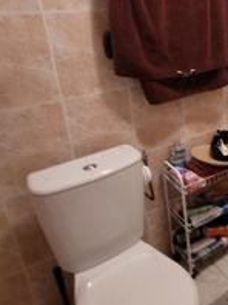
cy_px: 97
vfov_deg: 51.5
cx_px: 278
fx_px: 308
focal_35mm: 35
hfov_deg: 32.8
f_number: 2.2
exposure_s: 1/25
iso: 640
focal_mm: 1.74
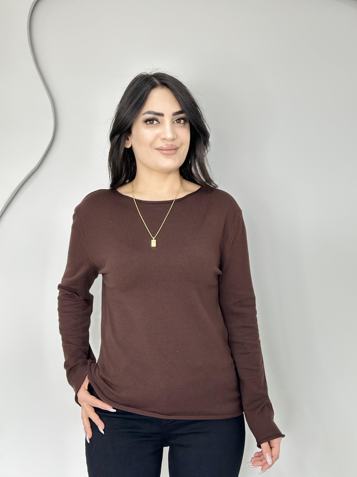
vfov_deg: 39.7
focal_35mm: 48
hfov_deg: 30.3
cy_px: 238
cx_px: 178
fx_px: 660
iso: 125
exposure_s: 1/63
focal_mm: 6.86
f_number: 1.78
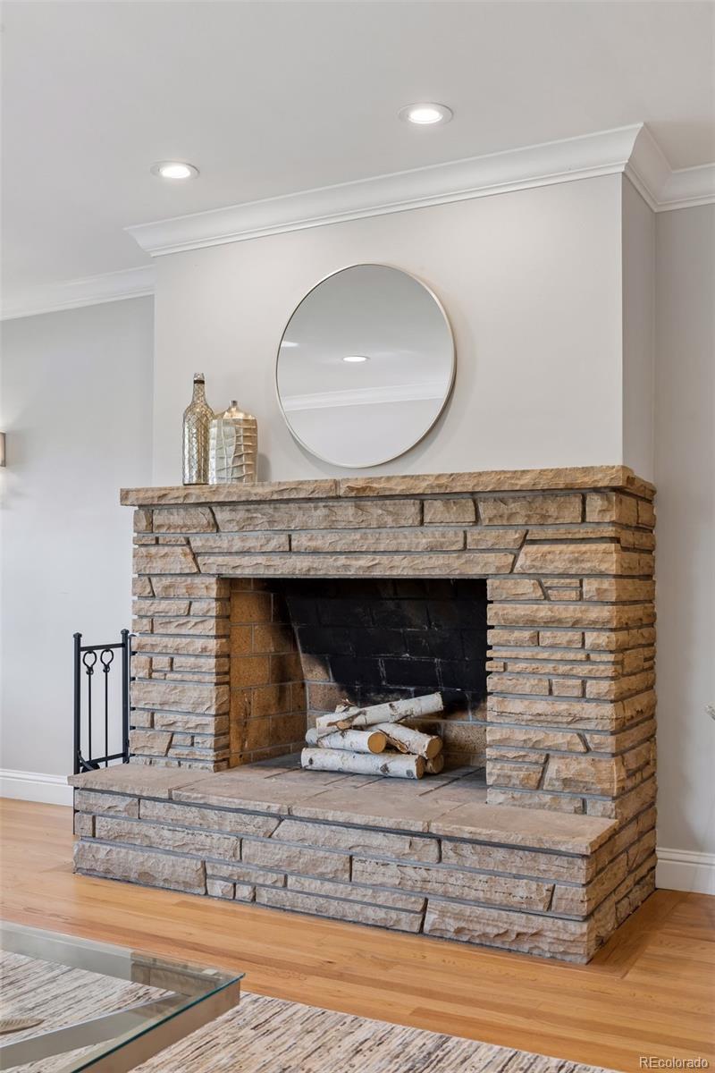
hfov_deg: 37.9
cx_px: 358
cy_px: 536
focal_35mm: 35
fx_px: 1043
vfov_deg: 54.4
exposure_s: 1/20
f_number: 9
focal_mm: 35
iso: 400
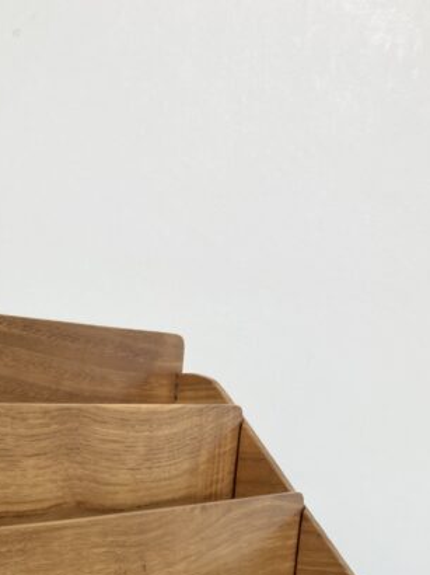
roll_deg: -2.7
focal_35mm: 70
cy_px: 673
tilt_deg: -13.0
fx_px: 1161
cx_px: -10
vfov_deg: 25.3
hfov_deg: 20.3
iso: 20
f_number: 1.8
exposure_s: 1/124
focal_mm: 3.99
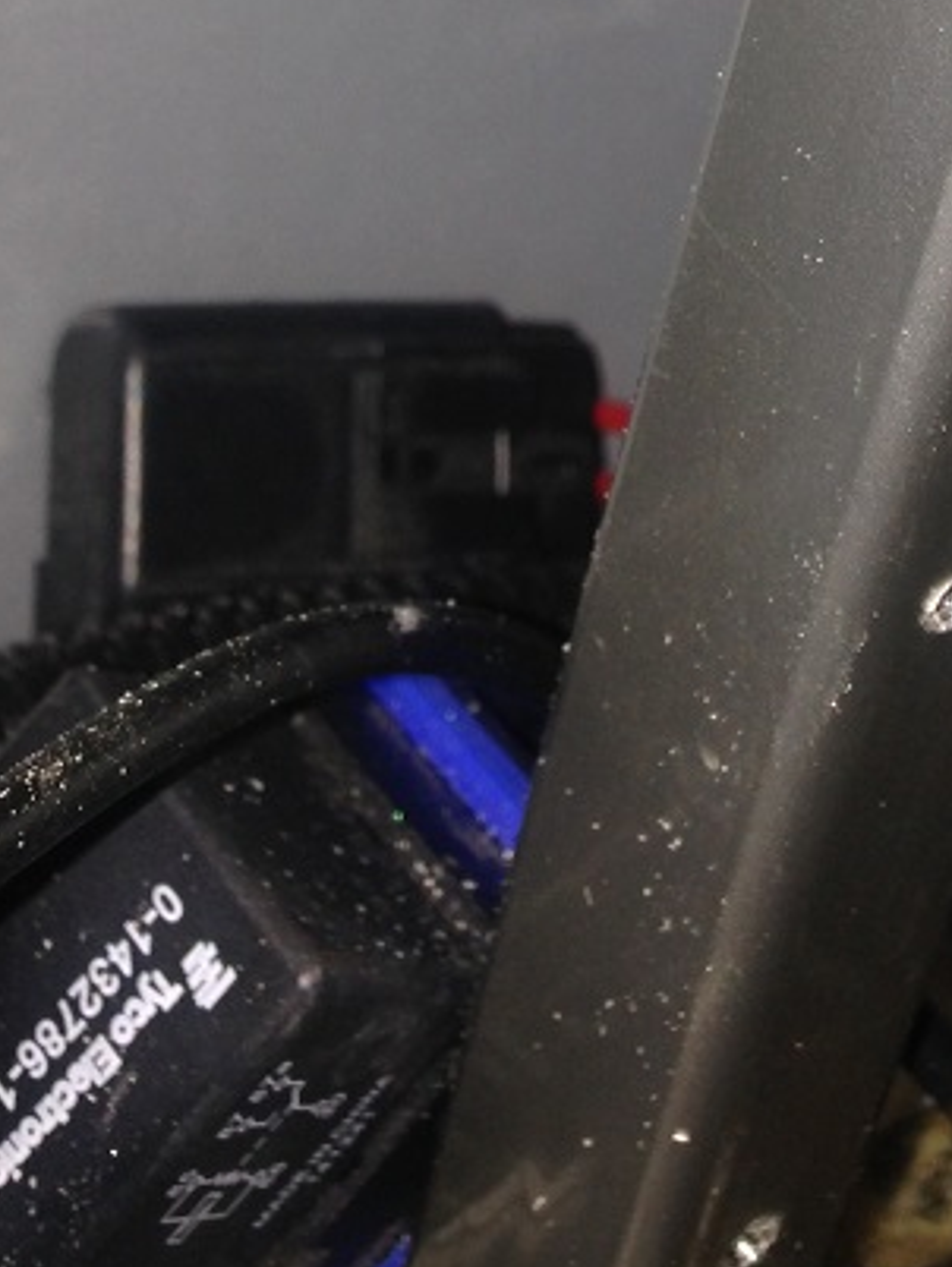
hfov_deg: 17.5
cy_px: -328
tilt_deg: -8.4
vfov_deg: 21.3
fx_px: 3077
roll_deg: -1.0
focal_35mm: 84
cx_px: 738
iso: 50
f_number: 2.4
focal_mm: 4.12
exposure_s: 1/29
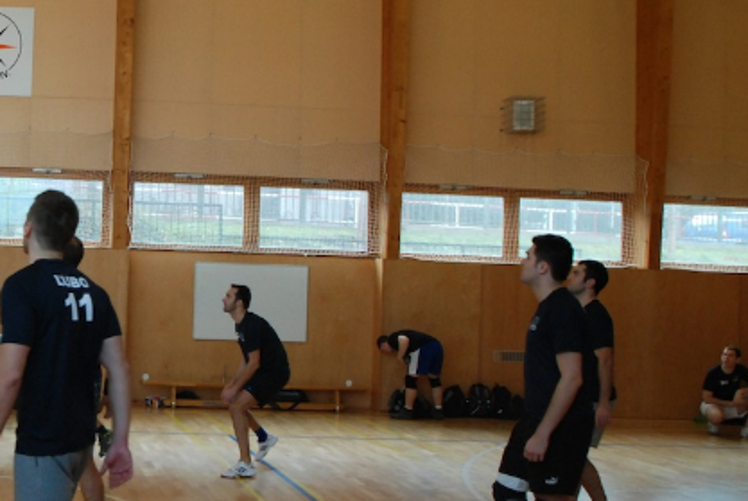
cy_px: 269
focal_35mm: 49
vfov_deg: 27.6
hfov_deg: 36.9
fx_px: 1018
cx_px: 34
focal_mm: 17
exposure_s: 1/125
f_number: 5.6
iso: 800
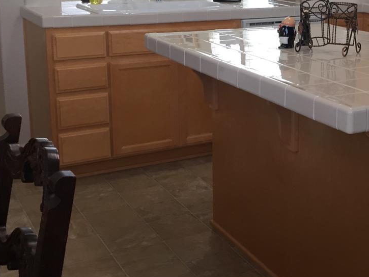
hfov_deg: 30.8
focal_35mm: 60
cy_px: 65
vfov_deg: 24.1
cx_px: 328
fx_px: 639
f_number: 2.2
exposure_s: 1/30
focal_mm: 4.15
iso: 32
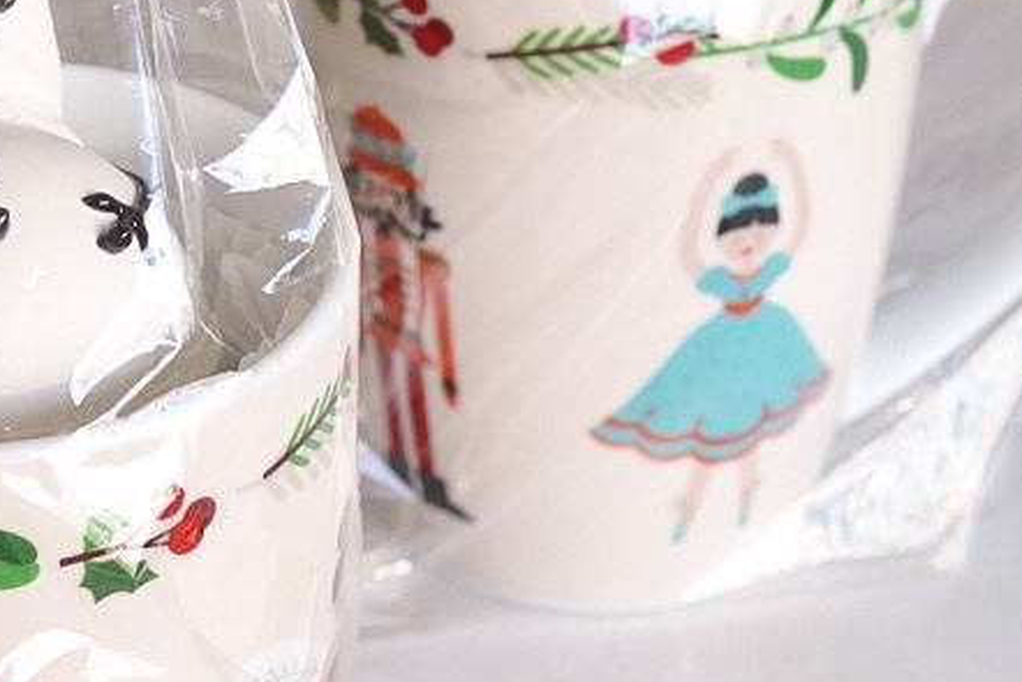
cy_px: 146
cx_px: 187
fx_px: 3635
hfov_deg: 15.9
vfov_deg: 10.7
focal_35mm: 128
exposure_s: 1/100
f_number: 5.6
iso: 1000
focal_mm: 35
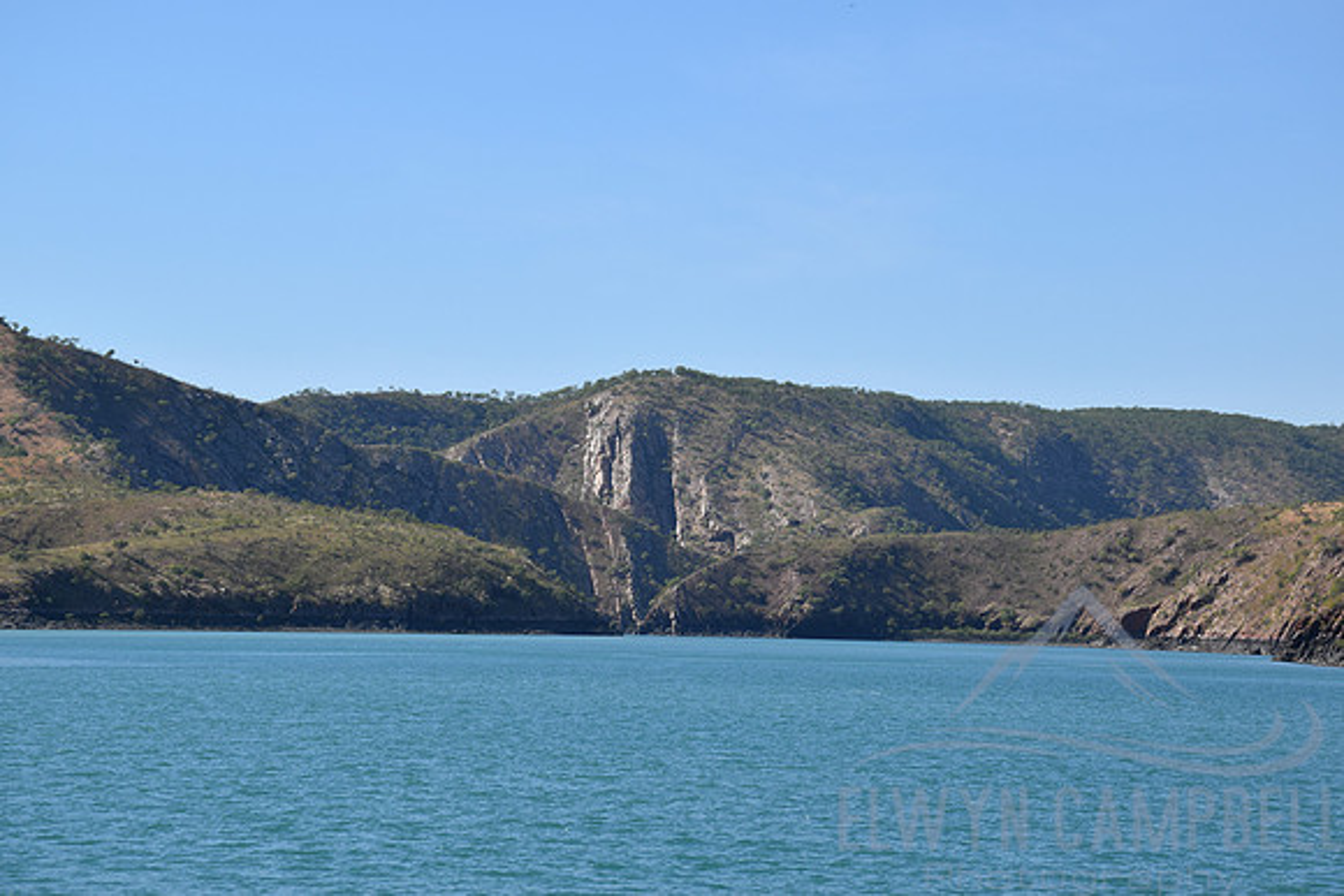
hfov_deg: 19.5
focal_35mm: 105
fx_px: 3921
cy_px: 448
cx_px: 672
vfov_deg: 13.0
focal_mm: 70
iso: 200
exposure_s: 1/400
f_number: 10
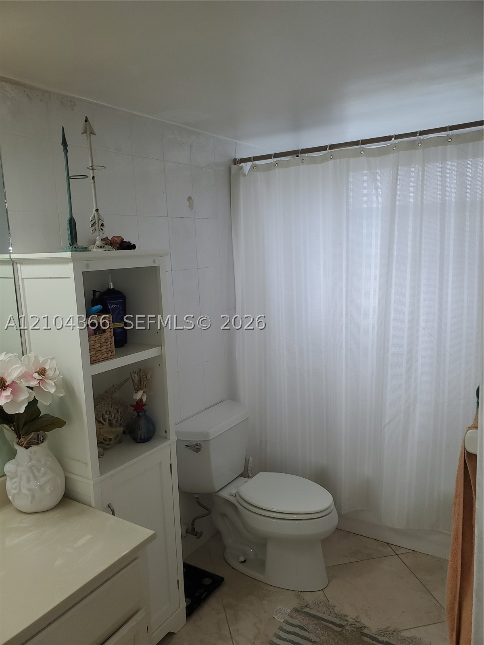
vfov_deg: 67.3
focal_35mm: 26
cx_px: 242
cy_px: 322
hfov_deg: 53.1
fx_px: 485
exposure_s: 1/120
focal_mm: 4.3
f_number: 2.4
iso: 64
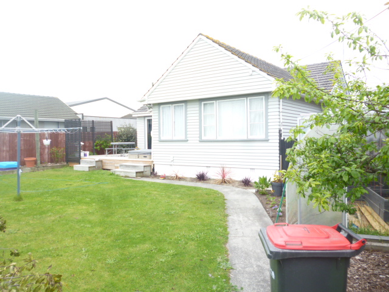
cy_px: 146
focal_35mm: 28
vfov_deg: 49.7
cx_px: 194
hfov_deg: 63.4
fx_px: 315
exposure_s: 1/125
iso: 100
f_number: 3.1
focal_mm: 5
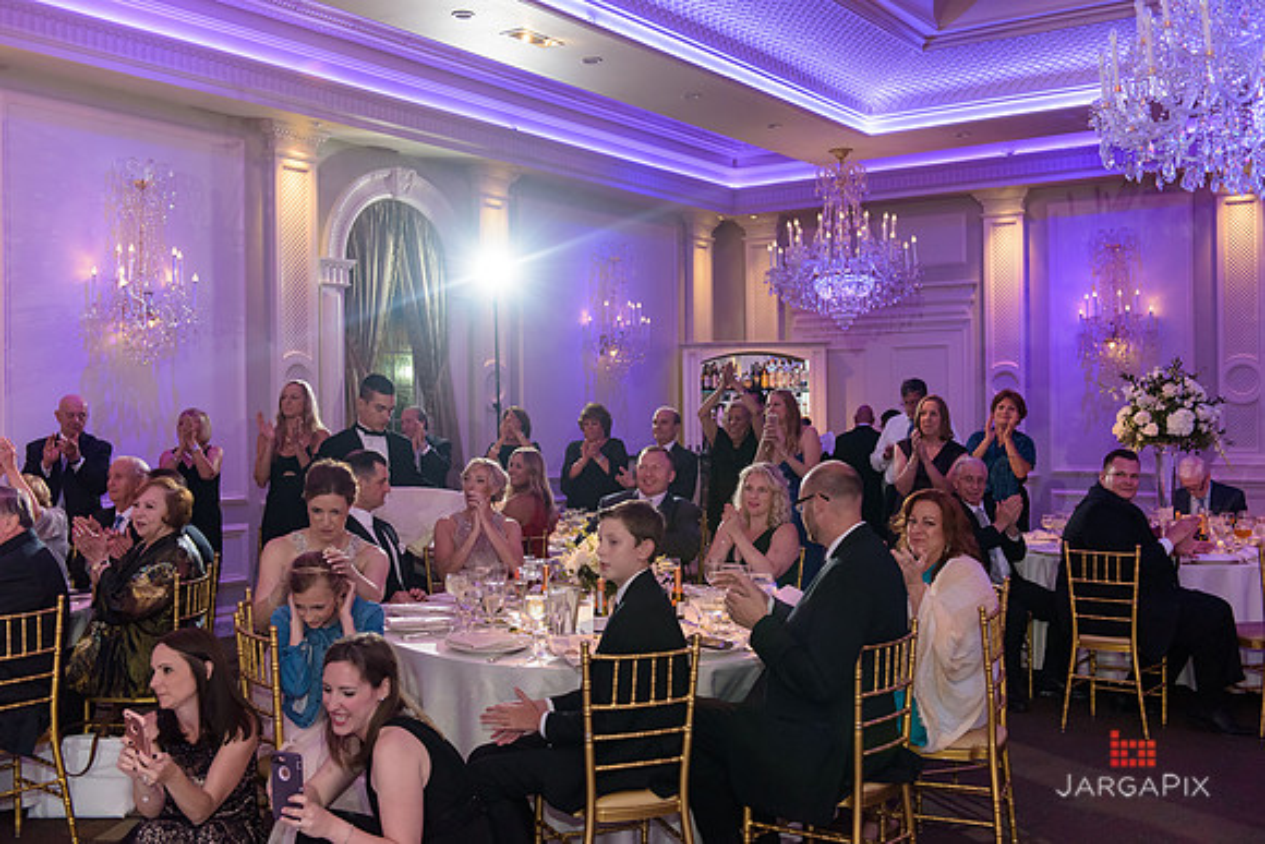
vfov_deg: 36.9
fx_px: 1265
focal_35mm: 36
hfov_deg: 53.1
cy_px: 422
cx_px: 632
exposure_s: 1/125
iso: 1600
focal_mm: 36
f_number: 3.2
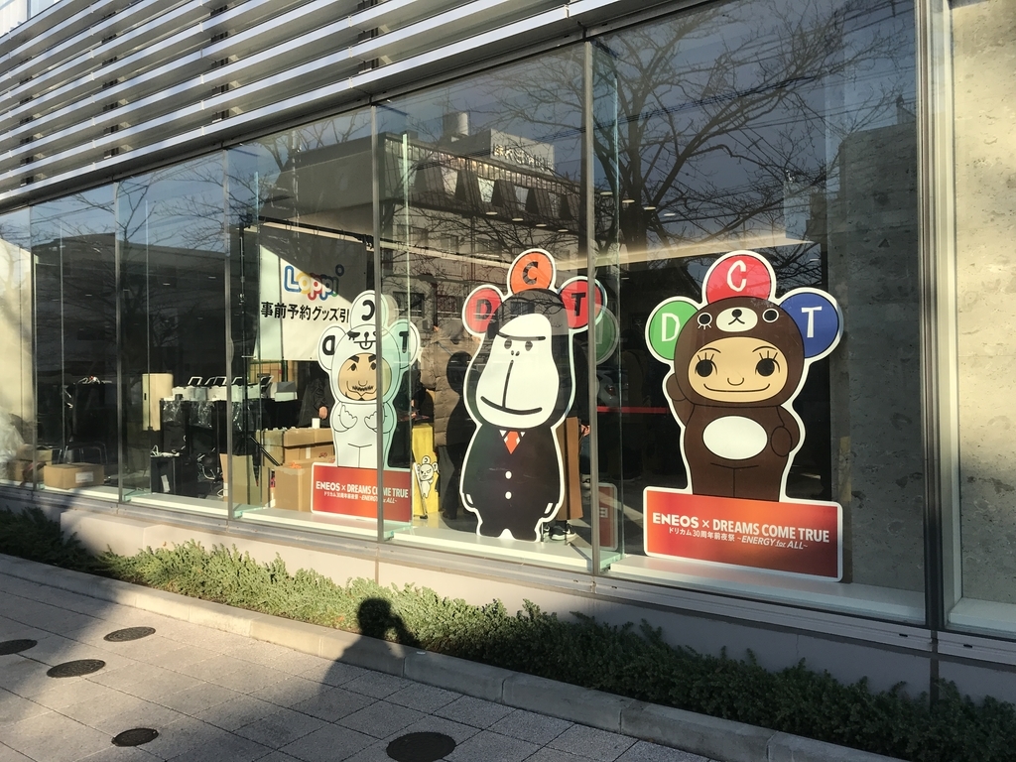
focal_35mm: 28
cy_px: 381
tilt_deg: -1.0
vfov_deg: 49.7
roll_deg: +0.6
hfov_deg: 63.4
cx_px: 508
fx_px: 822
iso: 20
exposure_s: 1/1198
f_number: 1.8
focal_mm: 3.99
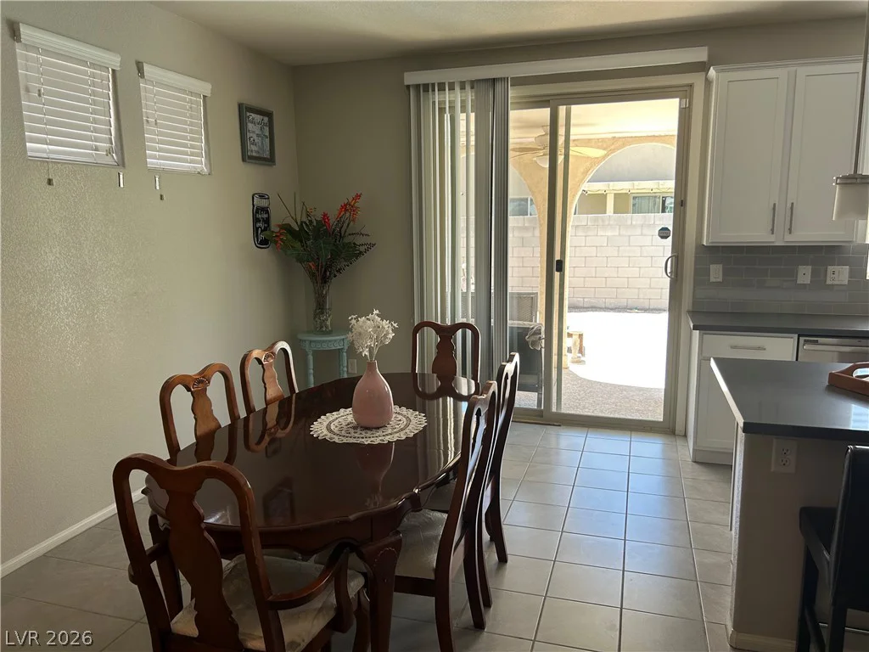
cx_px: 434
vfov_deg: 53.1
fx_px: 653
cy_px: 326
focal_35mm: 26
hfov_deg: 67.3
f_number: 1.5
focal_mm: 5.7
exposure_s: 1/120
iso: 40
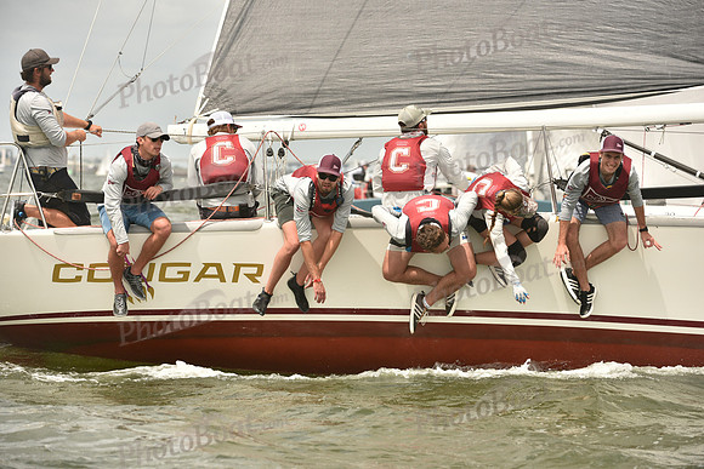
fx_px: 3912
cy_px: 234
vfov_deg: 6.9
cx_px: 352
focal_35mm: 200
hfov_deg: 10.3
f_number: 6.3
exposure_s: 1/1250
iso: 320
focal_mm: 200
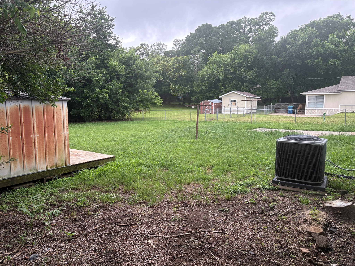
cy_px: 133
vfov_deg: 53.1
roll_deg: -0.1
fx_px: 267
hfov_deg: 67.3
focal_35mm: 26
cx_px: 178
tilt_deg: -6.7
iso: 100
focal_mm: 5.96
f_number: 1.6
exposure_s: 1/228
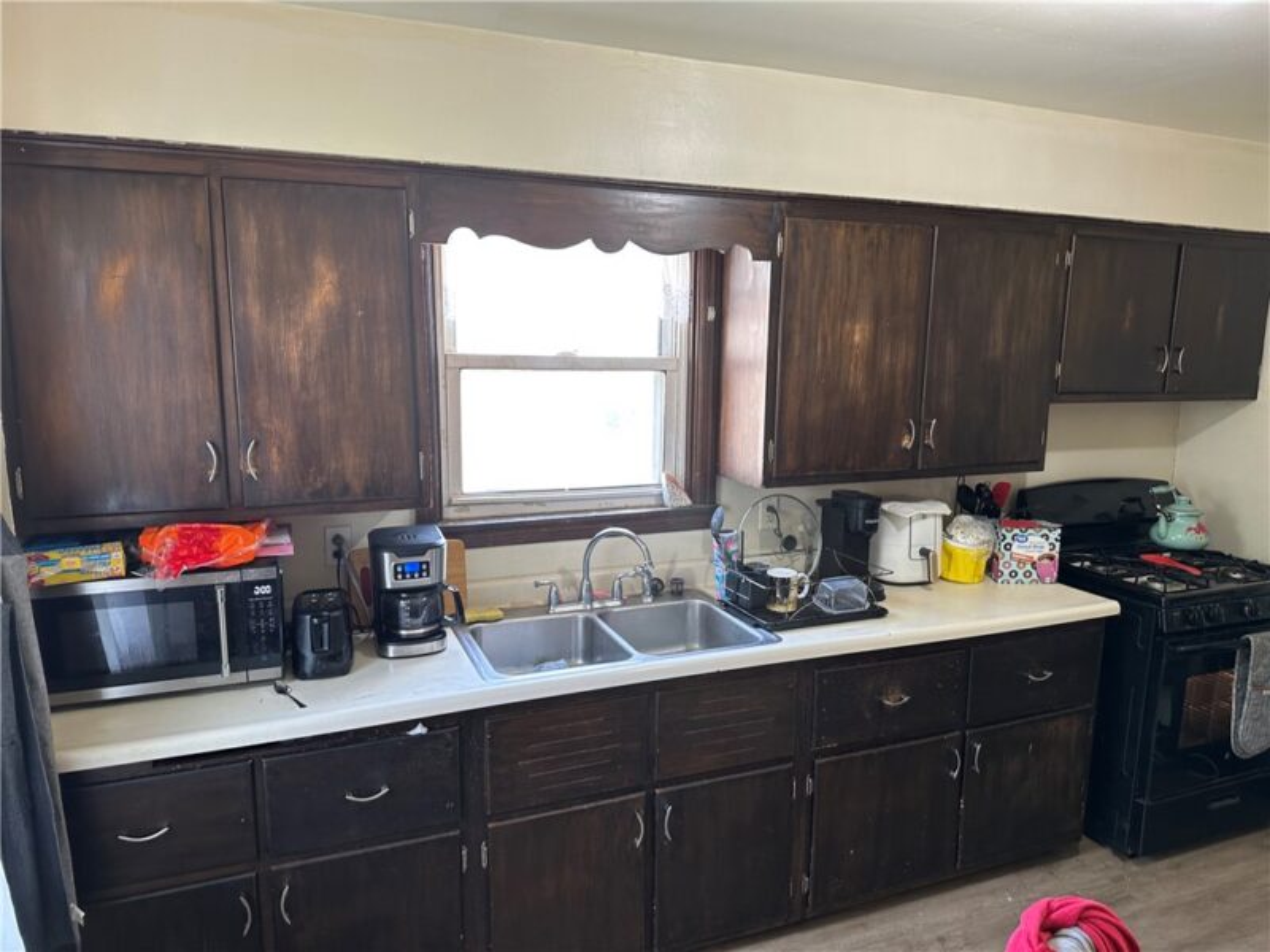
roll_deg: -0.9
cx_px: 635
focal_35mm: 24
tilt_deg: -9.9
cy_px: 476
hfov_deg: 71.6
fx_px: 881
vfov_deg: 56.8
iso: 125
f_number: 1.78
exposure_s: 1/60
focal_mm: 6.86
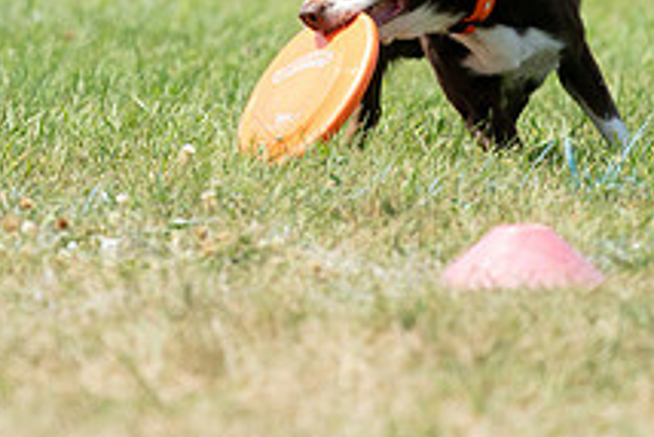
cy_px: -99
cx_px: 229
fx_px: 14088
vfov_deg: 1.8
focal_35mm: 775
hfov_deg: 2.7
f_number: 5.6
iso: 1000
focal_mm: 286
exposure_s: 1/4000
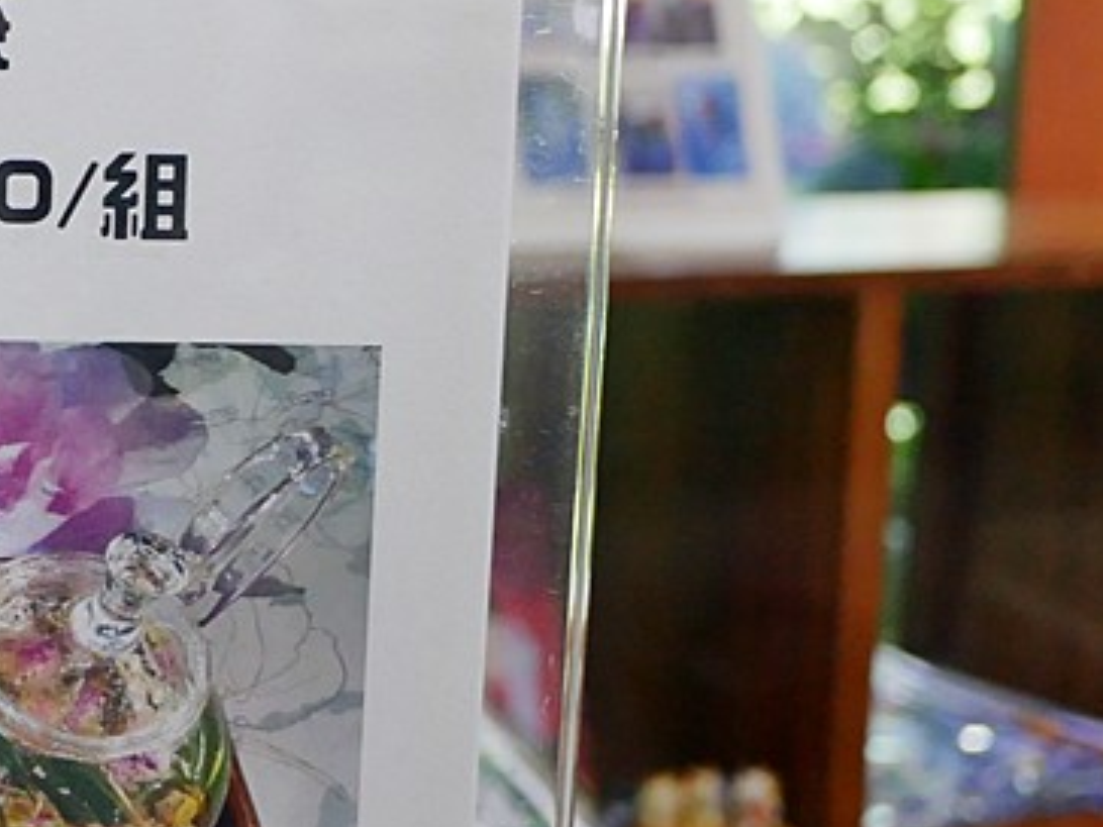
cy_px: 335
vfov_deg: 19.1
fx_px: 2454
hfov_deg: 23.5
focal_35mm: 77
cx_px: -155
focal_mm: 14
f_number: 2.5
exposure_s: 1/60
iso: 1000
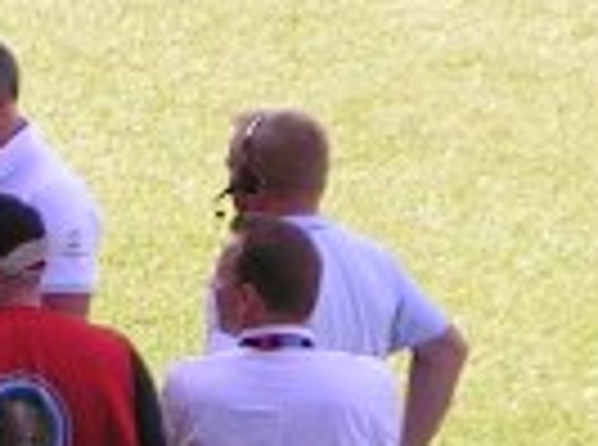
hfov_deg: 1.8
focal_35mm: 1086
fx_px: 18710
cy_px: 378
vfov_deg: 1.4
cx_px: -346
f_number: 3.5
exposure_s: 1/250
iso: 50
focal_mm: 27.5
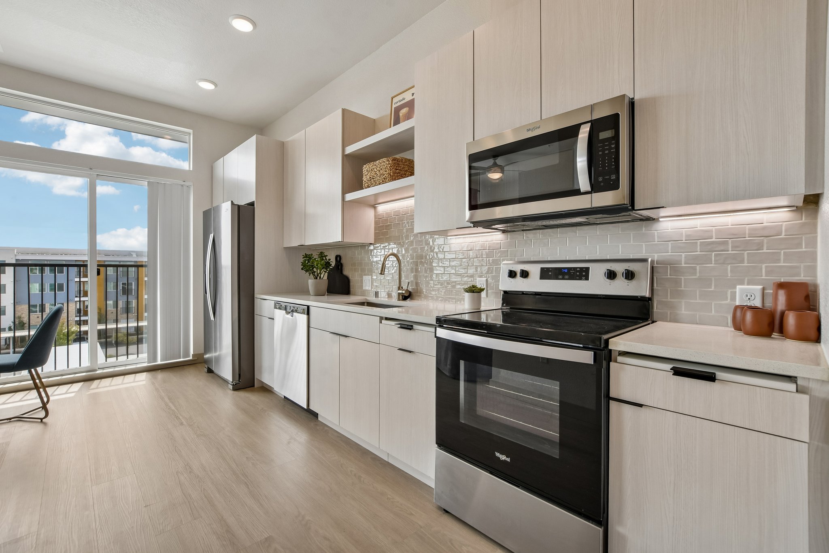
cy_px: 276
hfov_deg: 100.4
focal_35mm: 15
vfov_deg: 77.3
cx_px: 414
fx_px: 345
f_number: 8
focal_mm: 10
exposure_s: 1/50
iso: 100
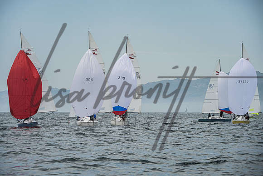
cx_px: 130
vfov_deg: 10.4
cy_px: 88
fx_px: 966
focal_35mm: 132
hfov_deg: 15.5
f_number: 7.1
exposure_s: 1/2000
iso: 320
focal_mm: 130
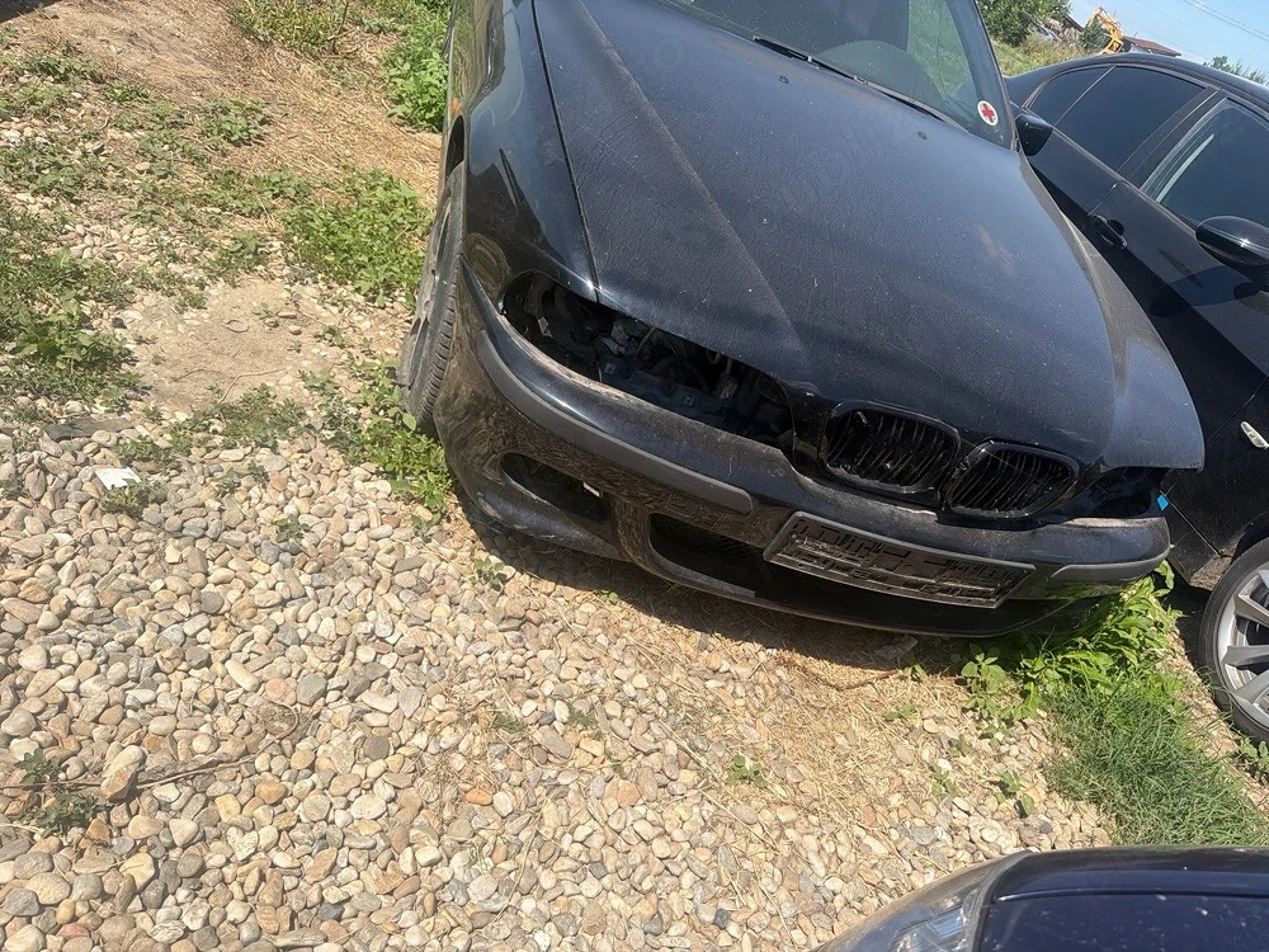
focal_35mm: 24
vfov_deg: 56.8
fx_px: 880
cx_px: 634
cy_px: 476
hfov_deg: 71.6
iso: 80
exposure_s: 1/4975
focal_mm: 6.76
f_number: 1.78
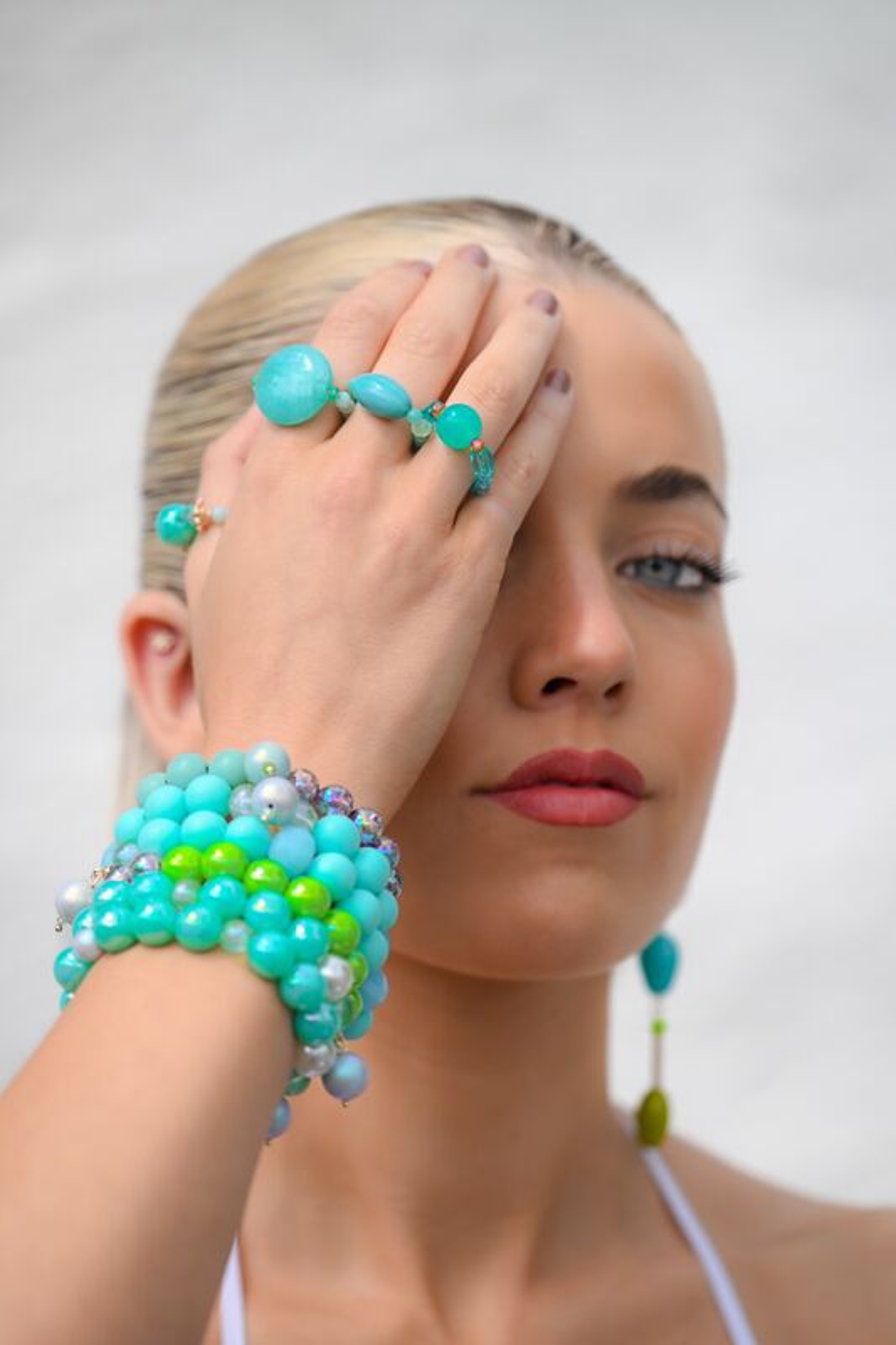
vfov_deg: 13.3
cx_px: 448
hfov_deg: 8.9
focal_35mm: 155
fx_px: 5789
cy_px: 672
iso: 100
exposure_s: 1/640
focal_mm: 155
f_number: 3.5
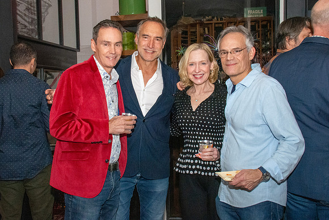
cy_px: 103
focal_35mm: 46
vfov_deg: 29.1
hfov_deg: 42.5
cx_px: 150
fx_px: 422
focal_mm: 28
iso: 5000
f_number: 14
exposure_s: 1/200
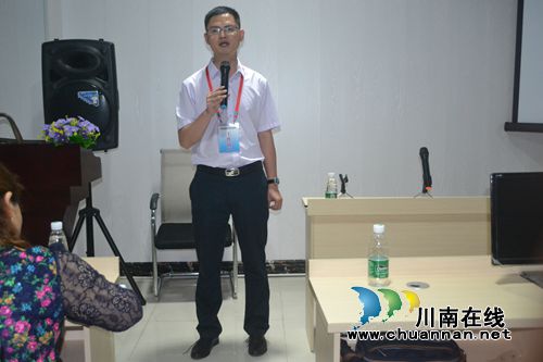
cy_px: 181
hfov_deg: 49.6
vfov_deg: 34.2
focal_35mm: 39
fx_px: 588
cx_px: 272
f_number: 4.2
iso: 2800
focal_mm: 26
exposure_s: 1/60
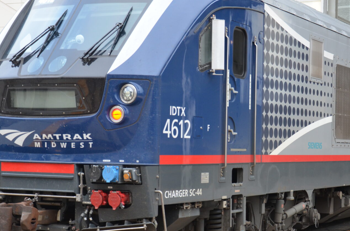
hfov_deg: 23.6
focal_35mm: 86
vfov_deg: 15.8
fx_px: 834
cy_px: 134
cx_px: 215
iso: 400
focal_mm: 34
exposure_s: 1/100
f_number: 5
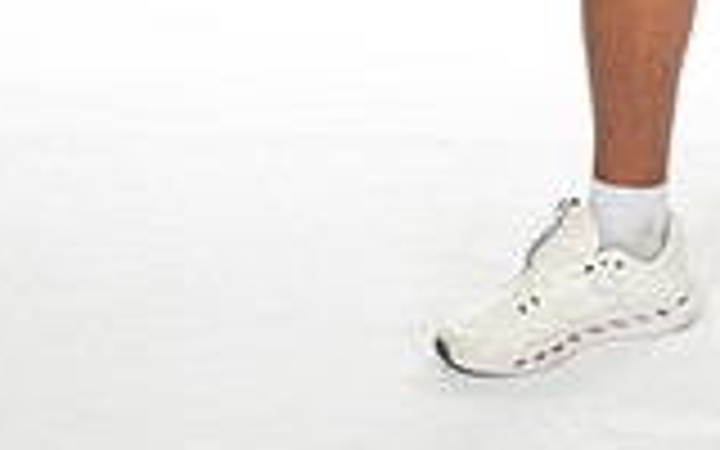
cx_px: 644
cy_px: -504
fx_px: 2924
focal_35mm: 149
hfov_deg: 13.9
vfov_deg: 8.3
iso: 800
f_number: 7.1
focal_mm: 52
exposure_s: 1/320
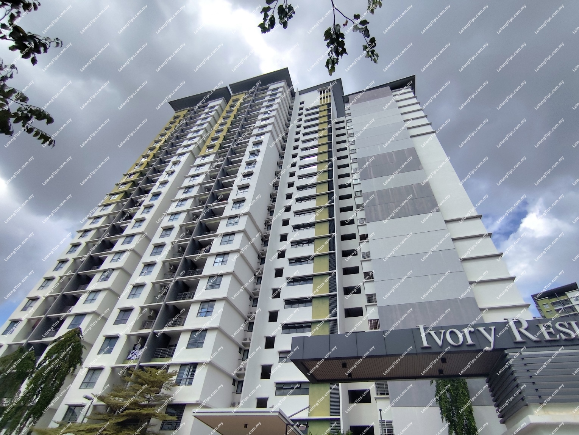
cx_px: 290
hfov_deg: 94.5
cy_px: 218
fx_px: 268
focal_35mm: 16
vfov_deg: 78.1
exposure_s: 1/2419
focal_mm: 1.65
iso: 50
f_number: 2.2
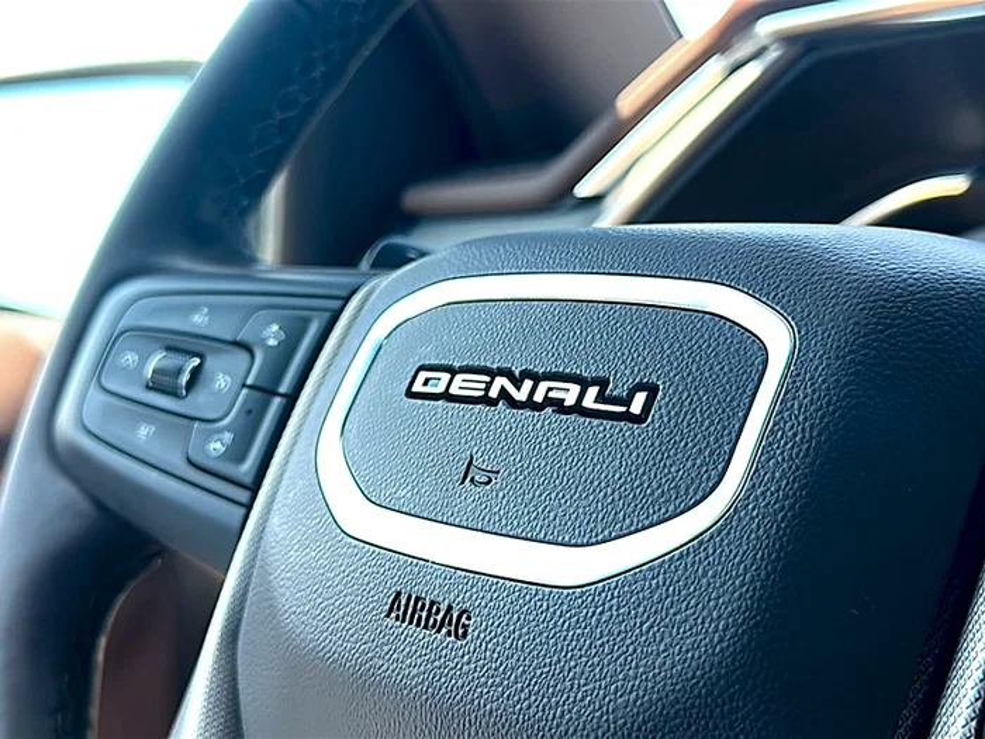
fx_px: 1053
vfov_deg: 38.7
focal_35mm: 37
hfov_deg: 50.1
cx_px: 492
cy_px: 370
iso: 100
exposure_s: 1/289
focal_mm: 6.86
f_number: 1.78
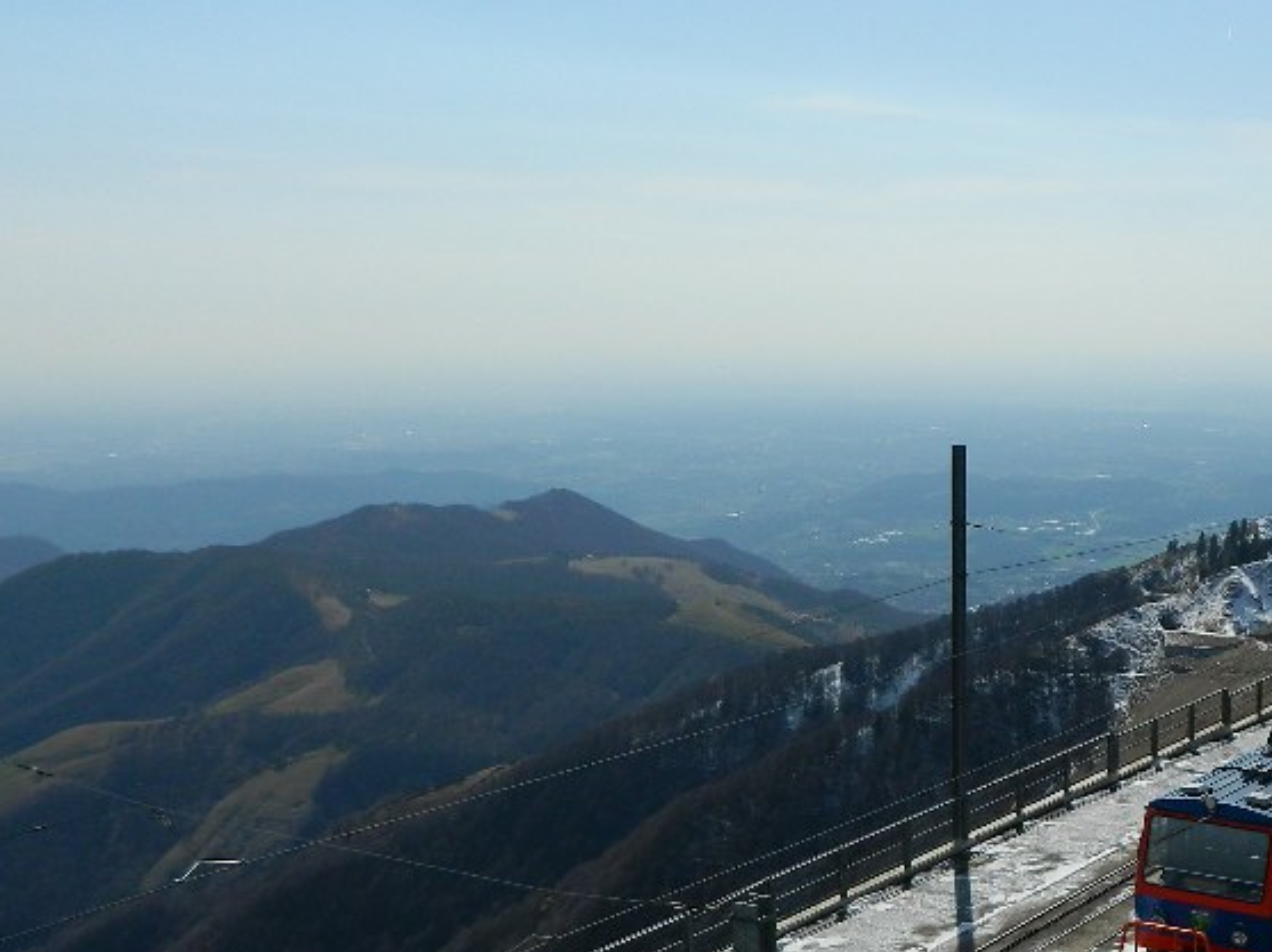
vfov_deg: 30.7
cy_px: 767
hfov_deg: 39.4
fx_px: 1689
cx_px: 1041
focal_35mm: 46
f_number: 8.7
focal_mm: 4.5
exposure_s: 1/400
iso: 80
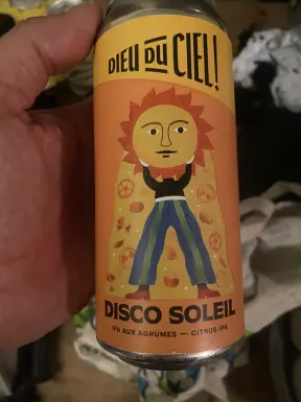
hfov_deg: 53.0
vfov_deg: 67.3
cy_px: 207
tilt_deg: -72.9
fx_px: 302
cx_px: 148
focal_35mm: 26
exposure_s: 1/25
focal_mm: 4.25
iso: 800
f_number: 1.8
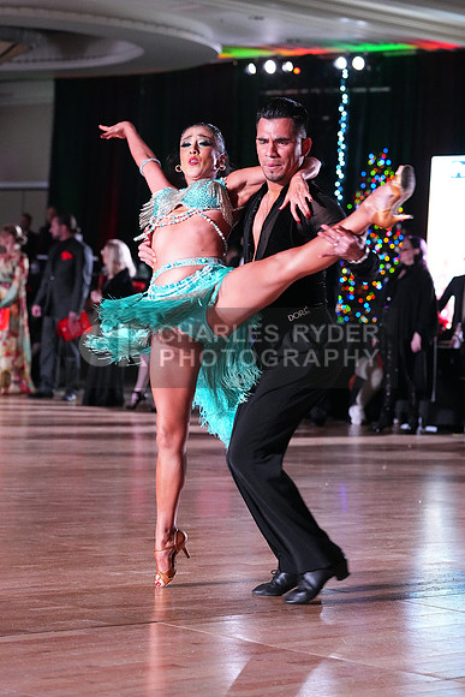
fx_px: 2052
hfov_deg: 12.9
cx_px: 232
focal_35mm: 106
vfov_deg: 19.3
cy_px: 348
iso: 10000
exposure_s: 1/400
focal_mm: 106
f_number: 5
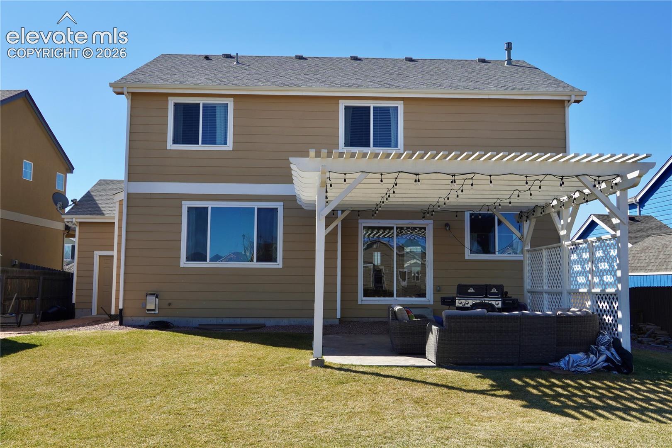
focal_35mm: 38
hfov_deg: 51.3
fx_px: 700
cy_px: 224
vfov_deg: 35.5
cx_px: 336
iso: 100
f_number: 13
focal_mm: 25
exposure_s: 1/100
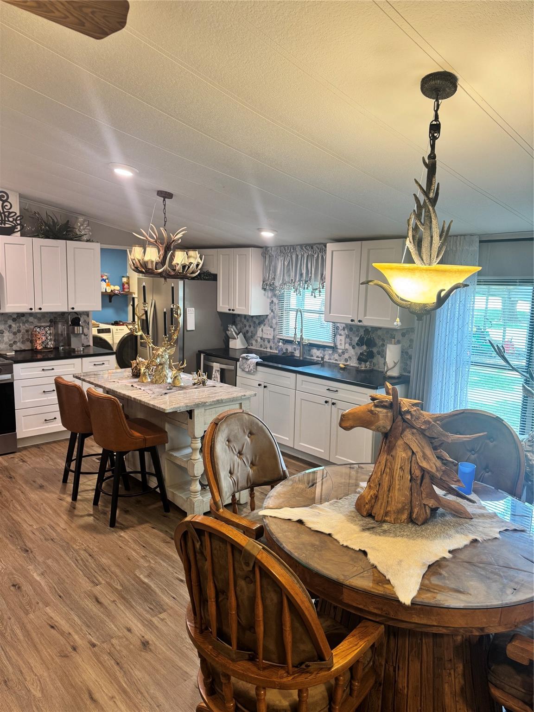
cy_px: 356
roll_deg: -0.3
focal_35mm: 24
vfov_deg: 71.6
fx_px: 494
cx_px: 267
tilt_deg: -10.2
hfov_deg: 56.8
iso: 125
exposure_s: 1/60
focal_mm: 6.76
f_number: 1.78
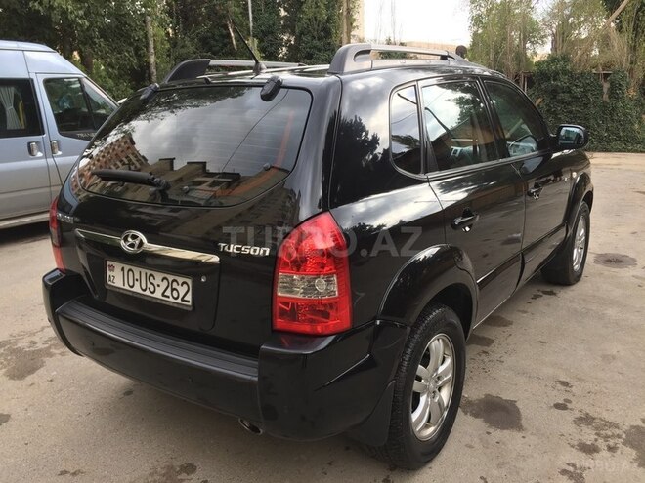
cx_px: 322
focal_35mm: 29
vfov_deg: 48.2
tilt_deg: -11.5
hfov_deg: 61.7
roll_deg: +1.8
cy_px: 242
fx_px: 540
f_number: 2.2
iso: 32
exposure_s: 1/183
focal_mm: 4.15
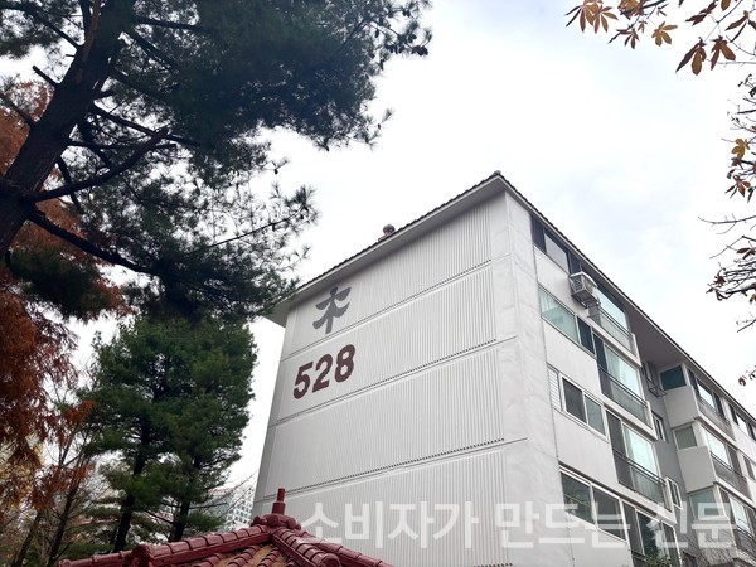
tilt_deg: +33.4
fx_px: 568
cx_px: 378
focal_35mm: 26
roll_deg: -5.1
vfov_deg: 53.1
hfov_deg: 67.3
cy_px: 284
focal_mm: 5.96
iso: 50
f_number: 1.6
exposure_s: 1/2451
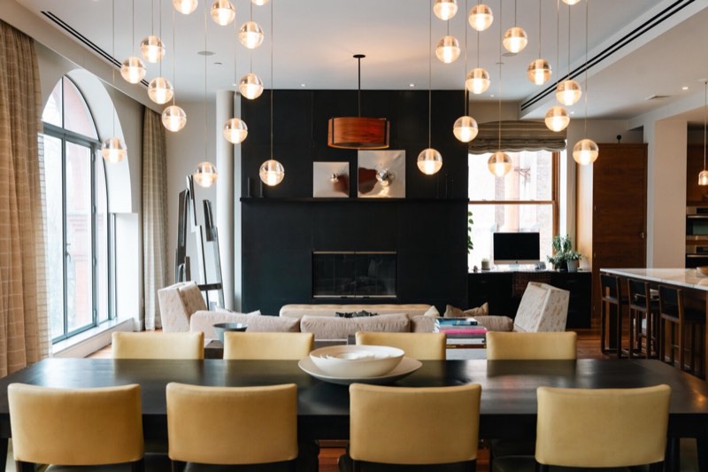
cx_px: 354
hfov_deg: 54.4
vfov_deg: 37.8
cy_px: 236
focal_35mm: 35
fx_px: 688
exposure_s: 1/100
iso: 1600
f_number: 5
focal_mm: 35
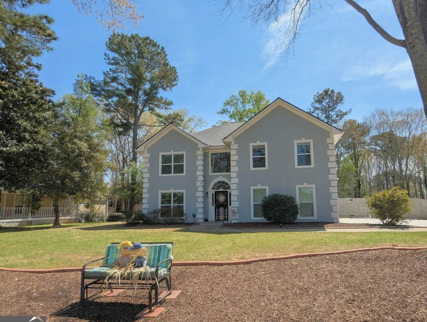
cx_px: 232
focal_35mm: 18
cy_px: 153
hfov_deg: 87.5
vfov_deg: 71.7
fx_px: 222
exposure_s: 1/1499
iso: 48
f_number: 2.2
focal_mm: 2.35
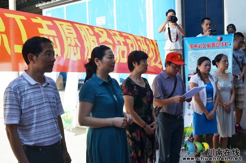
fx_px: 286
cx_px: 123
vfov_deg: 31.7
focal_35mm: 42
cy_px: 82
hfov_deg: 46.5
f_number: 8
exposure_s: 1/250
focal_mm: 28
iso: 200
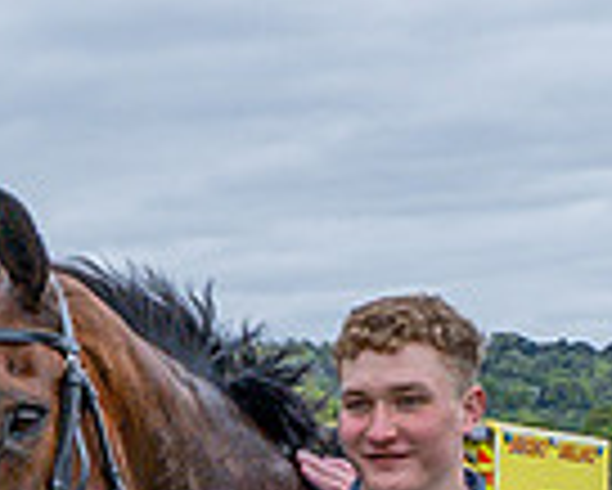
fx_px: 2918
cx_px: 119
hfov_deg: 11.9
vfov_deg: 9.5
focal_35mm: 161
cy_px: 618
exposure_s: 1/1000
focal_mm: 18.5
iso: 500
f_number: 6.3
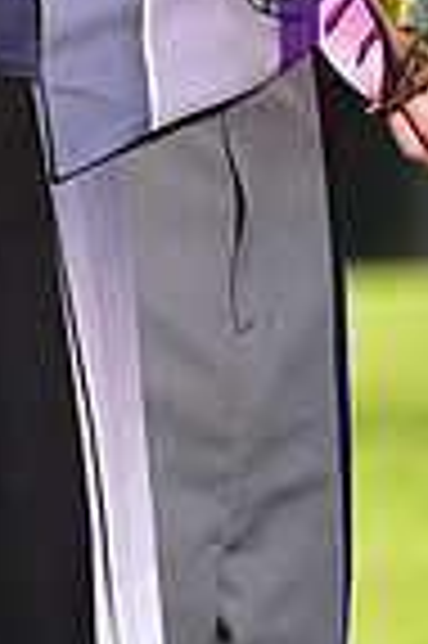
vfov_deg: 2.5
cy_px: -455
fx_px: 14515
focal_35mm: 812
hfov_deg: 1.7
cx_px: 187
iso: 80
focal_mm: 200
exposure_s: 1/250
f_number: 5
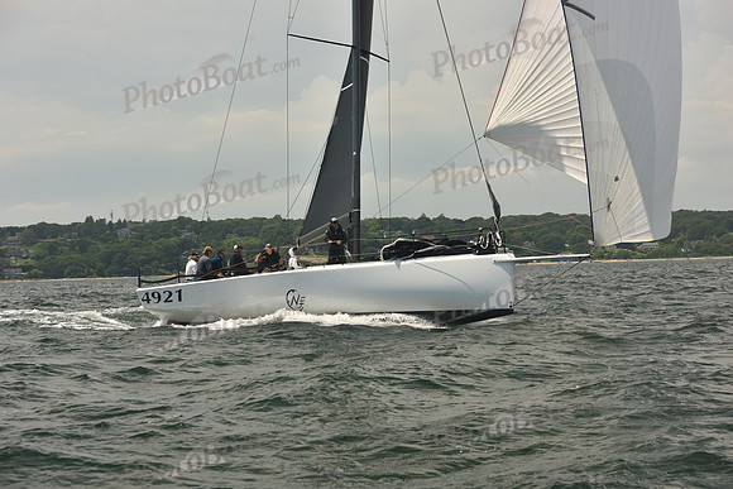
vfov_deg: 19.5
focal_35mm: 70
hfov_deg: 28.8
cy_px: 244
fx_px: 1426
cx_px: 366
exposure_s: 1/640
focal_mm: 70
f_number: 6.3
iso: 250
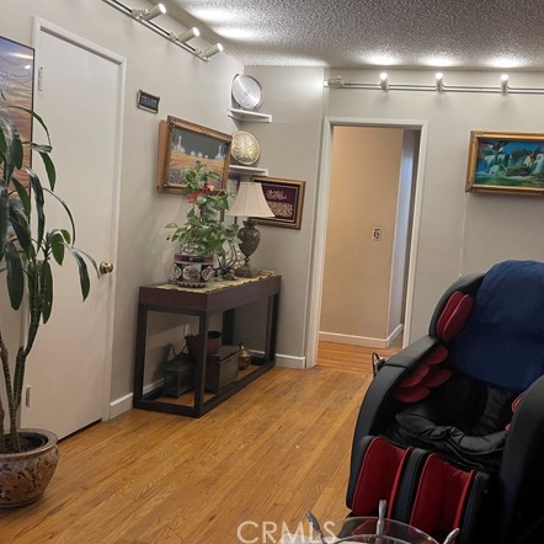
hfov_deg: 50.5
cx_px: 343
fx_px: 569
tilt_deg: -5.1
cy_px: 255
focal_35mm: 32
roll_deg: -4.3
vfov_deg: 51.1
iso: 500
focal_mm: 5.1
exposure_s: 1/60
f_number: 1.6
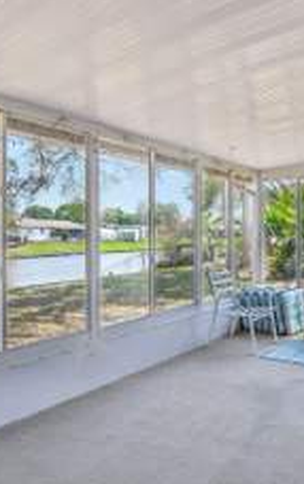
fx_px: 397
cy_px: 237
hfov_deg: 41.3
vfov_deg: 62.8
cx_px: 208
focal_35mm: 30
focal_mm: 14
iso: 400
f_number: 8
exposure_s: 1/80
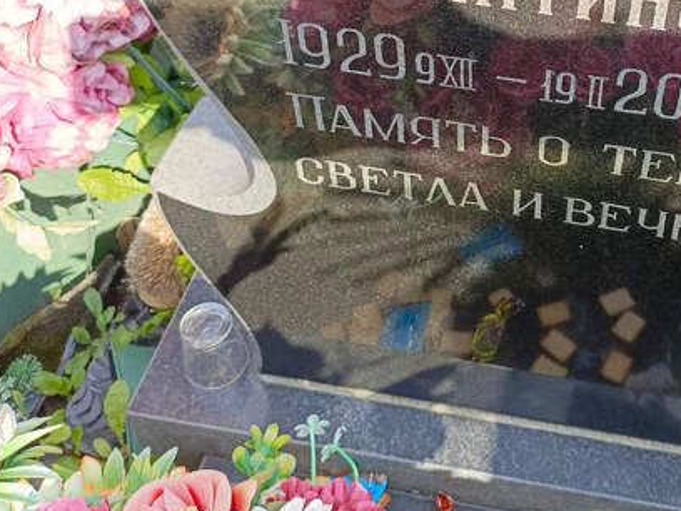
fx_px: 964
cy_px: 68
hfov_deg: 37.6
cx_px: 539
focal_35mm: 49
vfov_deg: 28.7
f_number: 1.69
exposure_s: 1/279
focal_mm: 4.76
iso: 112
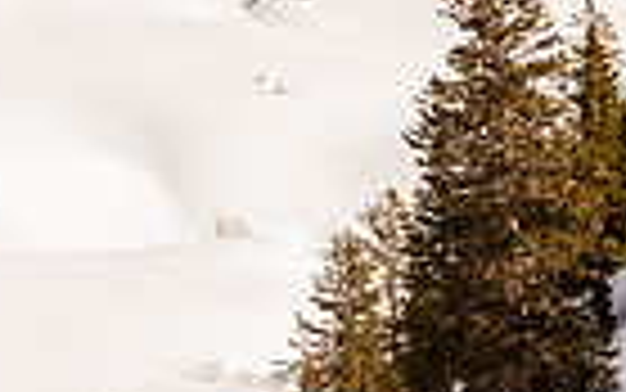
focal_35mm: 325
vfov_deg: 4.0
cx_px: 1086
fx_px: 5547
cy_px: 280
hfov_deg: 6.3
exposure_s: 1/800
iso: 160
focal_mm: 44
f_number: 8
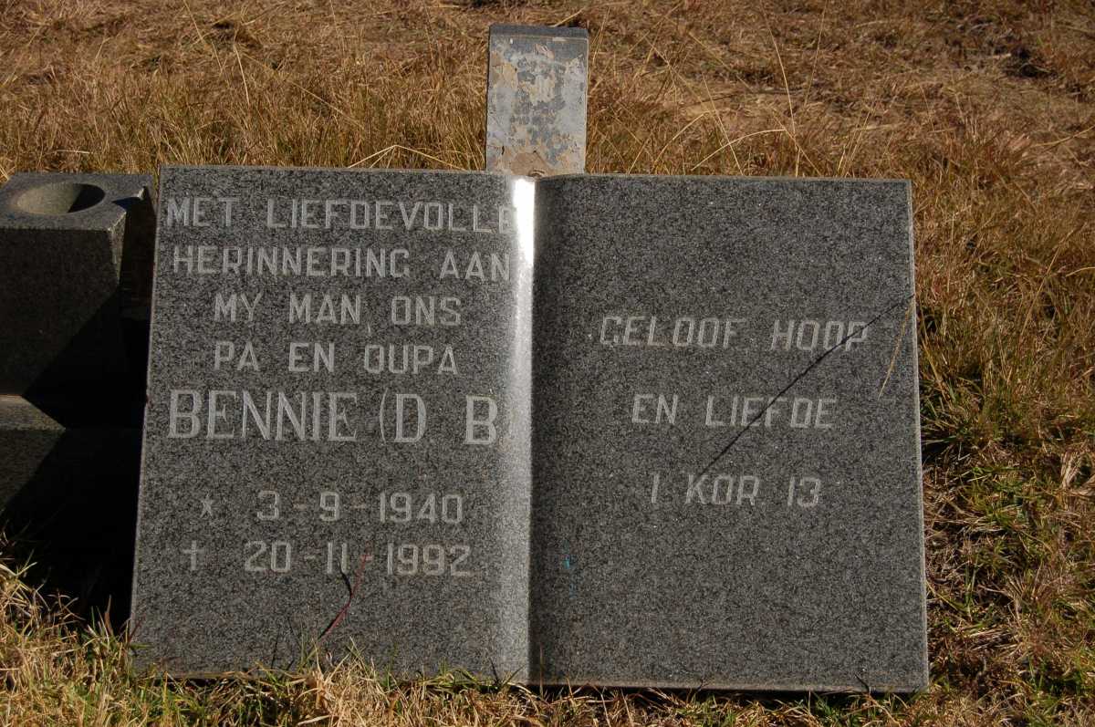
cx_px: 548
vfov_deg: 23.7
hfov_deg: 35.1
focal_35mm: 57
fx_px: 1732
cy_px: 364
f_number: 6.3
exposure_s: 1/1000
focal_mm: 38
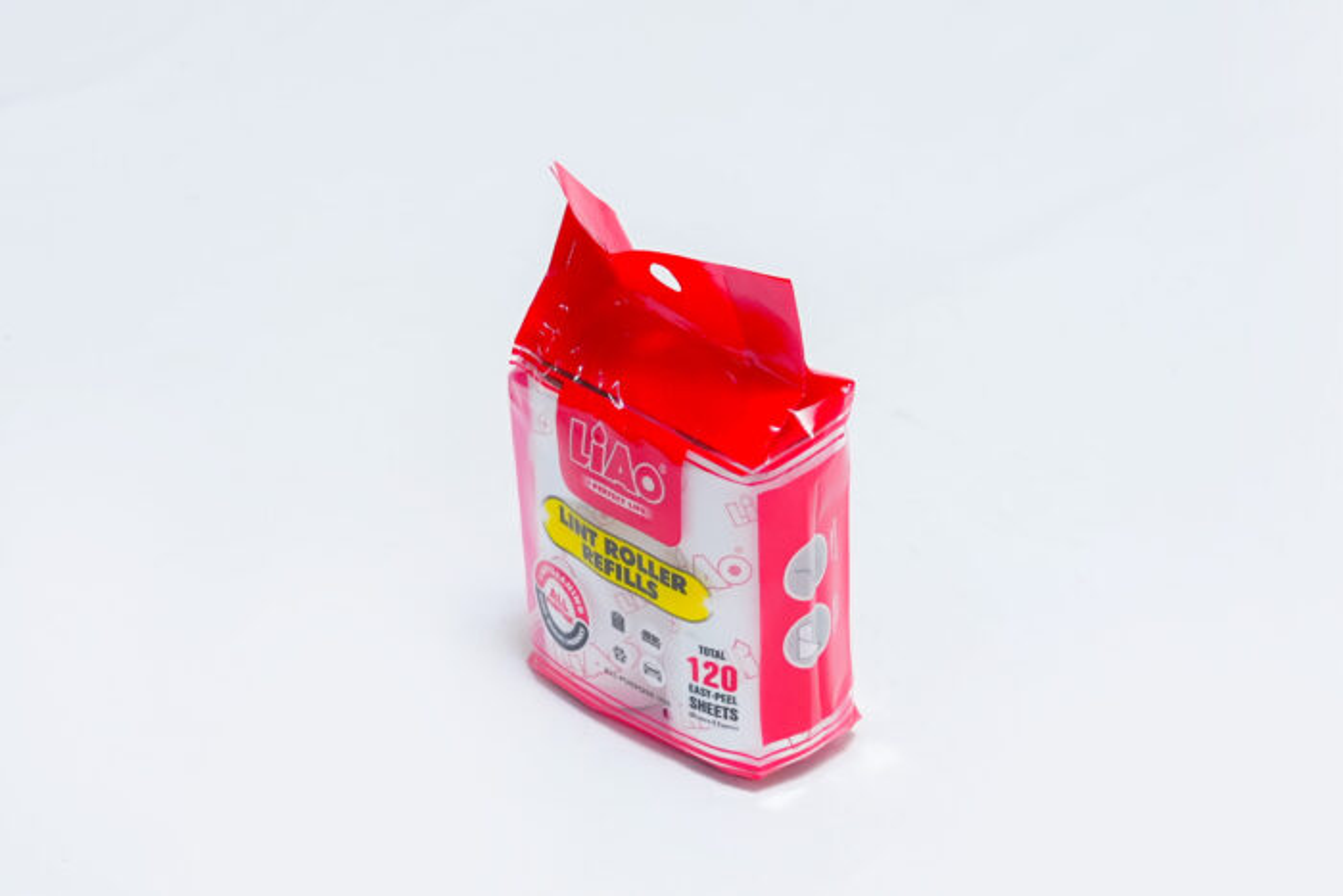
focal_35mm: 85
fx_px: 3171
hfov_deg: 23.9
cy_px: 448
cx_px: 672
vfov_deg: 16.1
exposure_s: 1/125
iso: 3200
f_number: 11
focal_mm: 57
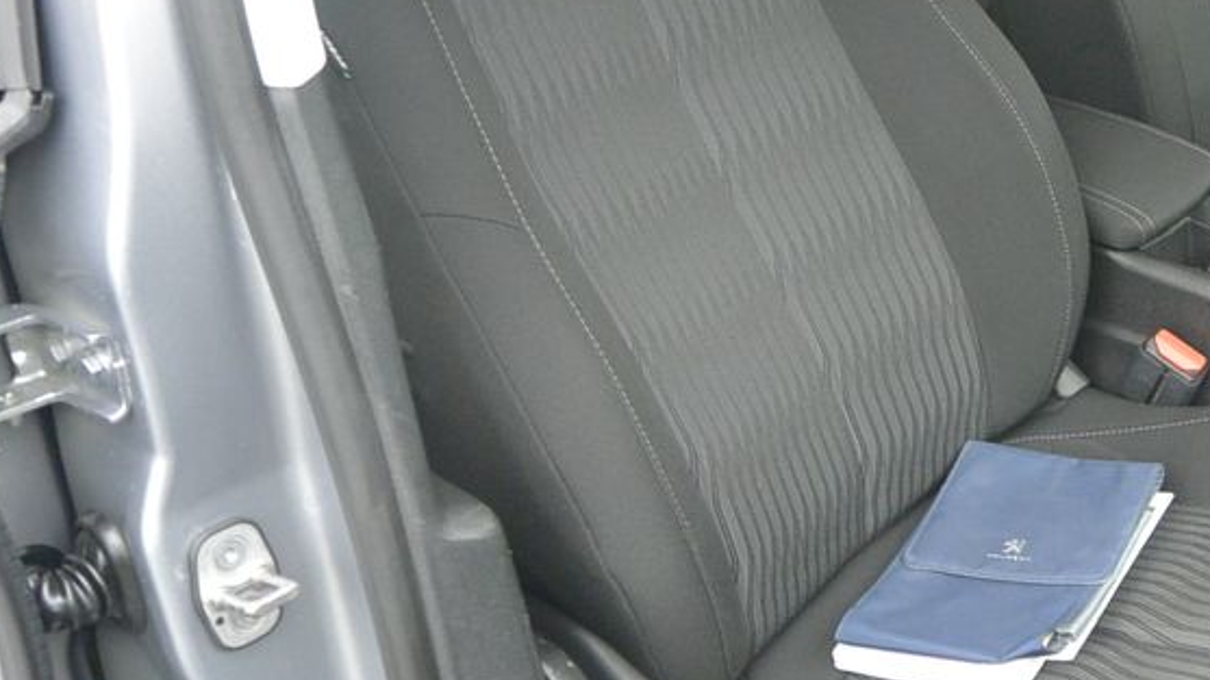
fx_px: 1668
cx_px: 1051
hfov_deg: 37.7
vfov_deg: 23.0
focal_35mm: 52
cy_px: 333
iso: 360
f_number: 3.5
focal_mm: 10
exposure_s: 1/125
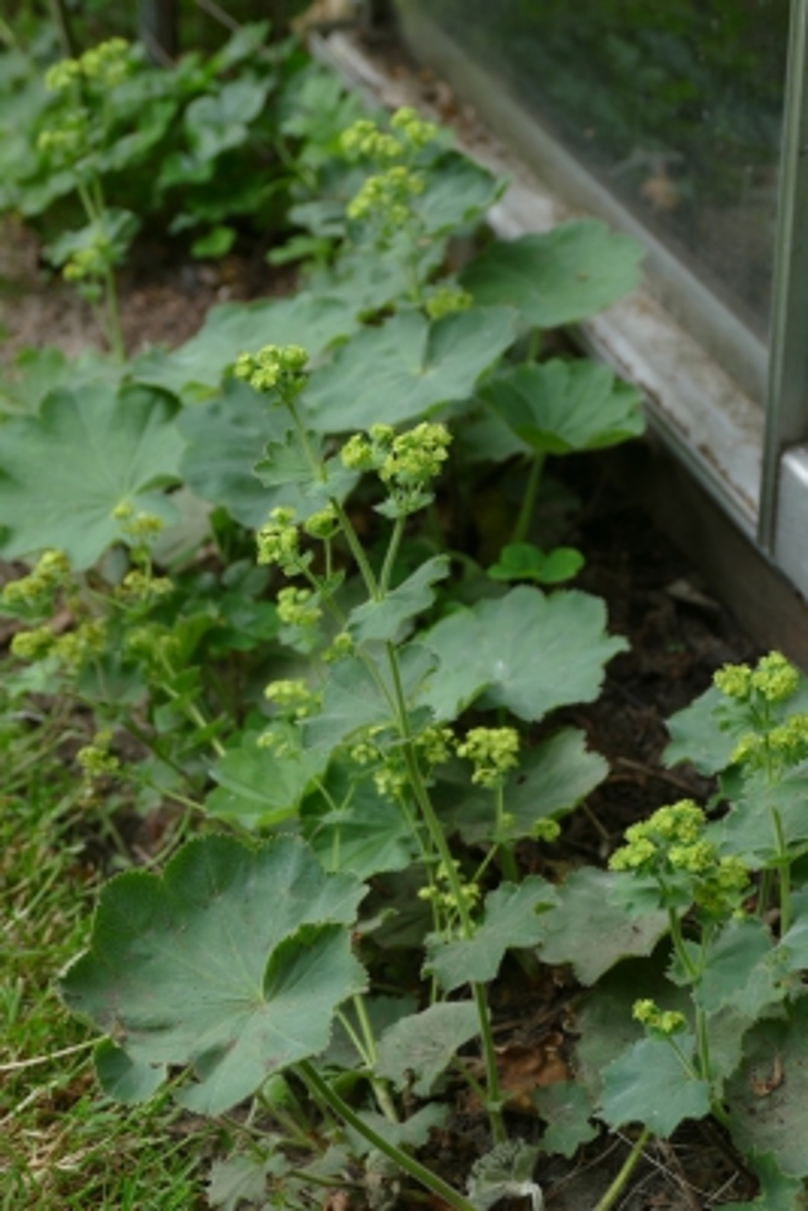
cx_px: 404
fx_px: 2691
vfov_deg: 25.4
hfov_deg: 17.1
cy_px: 606
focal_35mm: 80
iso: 125
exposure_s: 1/80
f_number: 3.7
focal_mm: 29.24
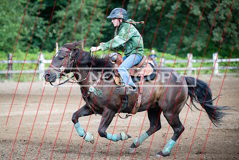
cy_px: 87
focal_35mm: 150
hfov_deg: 13.6
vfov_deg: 9.1
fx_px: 999
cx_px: 109
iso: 1400
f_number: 3.5
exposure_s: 1/1600
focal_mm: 130
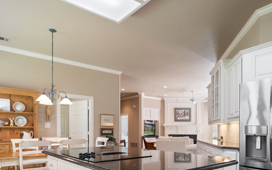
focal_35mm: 26
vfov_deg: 45.8
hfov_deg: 70.0
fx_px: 193
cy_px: 129
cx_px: 157
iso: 640
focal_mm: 16
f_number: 8
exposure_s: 1/2.5
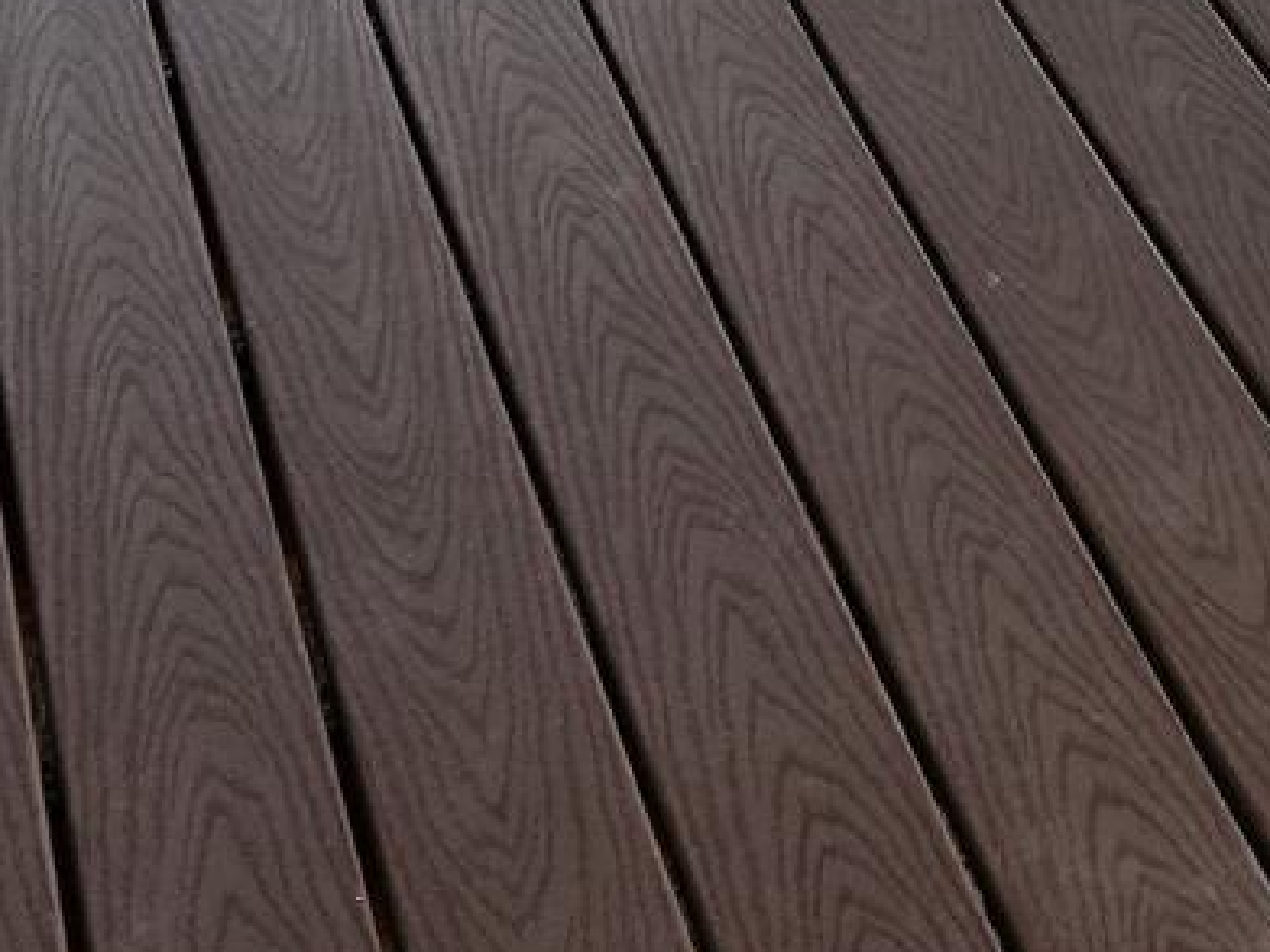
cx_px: 972
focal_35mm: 88
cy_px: -500
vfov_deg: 15.4
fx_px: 3229
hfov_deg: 22.0
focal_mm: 5.4
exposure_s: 1/349
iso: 20
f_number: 1.8
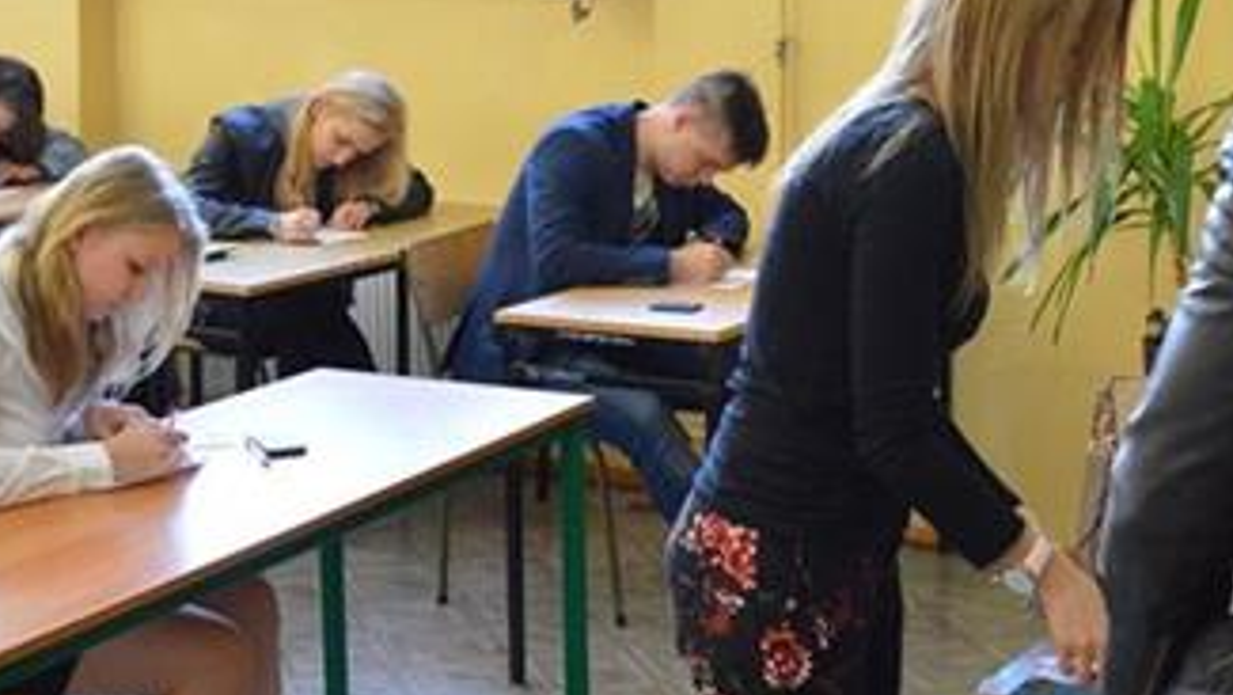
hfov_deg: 30.0
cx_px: 952
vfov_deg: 17.4
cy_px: 194
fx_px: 2256
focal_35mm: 69
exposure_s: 1/30
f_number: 5
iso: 900
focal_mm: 22
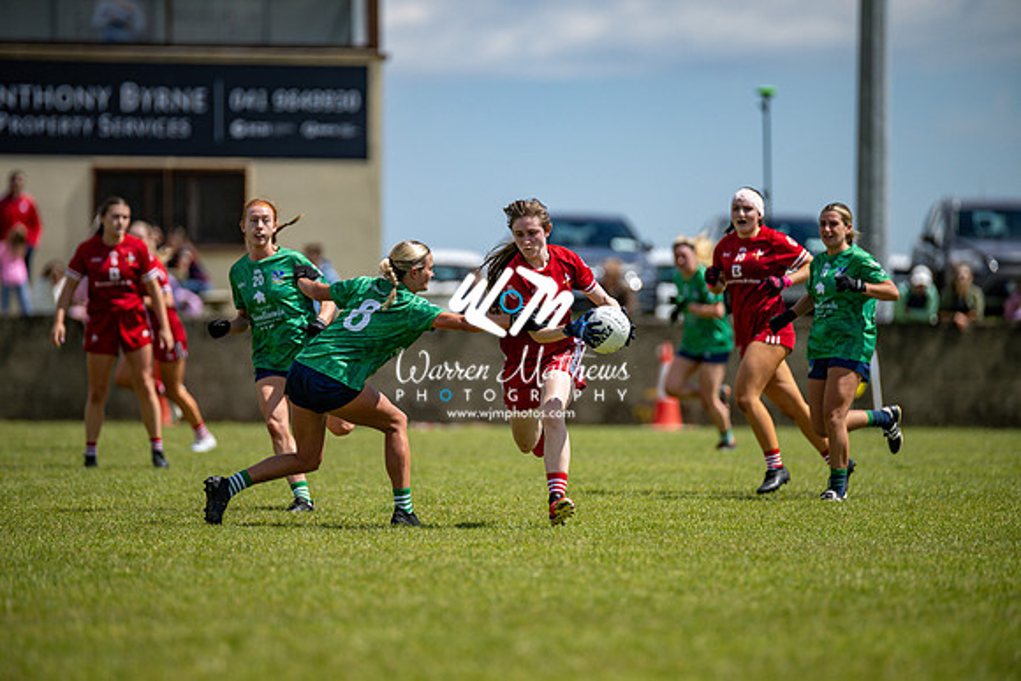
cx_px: 510
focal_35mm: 300
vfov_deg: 4.6
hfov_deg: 6.9
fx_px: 8510
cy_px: 340
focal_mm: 300
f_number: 2.8
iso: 180
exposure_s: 1/6400
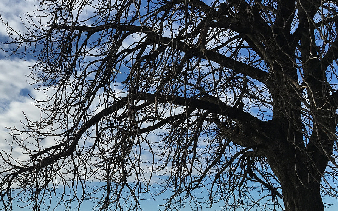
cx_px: 51
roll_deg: +1.0
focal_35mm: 55
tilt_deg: +12.1
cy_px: 136
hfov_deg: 35.3
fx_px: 507
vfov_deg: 23.5
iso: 25
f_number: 2.2
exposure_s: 1/2959
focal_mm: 4.15
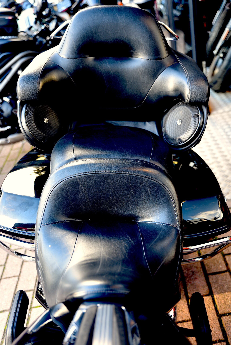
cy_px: 172
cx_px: 116
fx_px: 365
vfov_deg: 50.7
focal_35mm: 38
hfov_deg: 35.1
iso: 200
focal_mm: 38
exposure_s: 1/40
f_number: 2.8
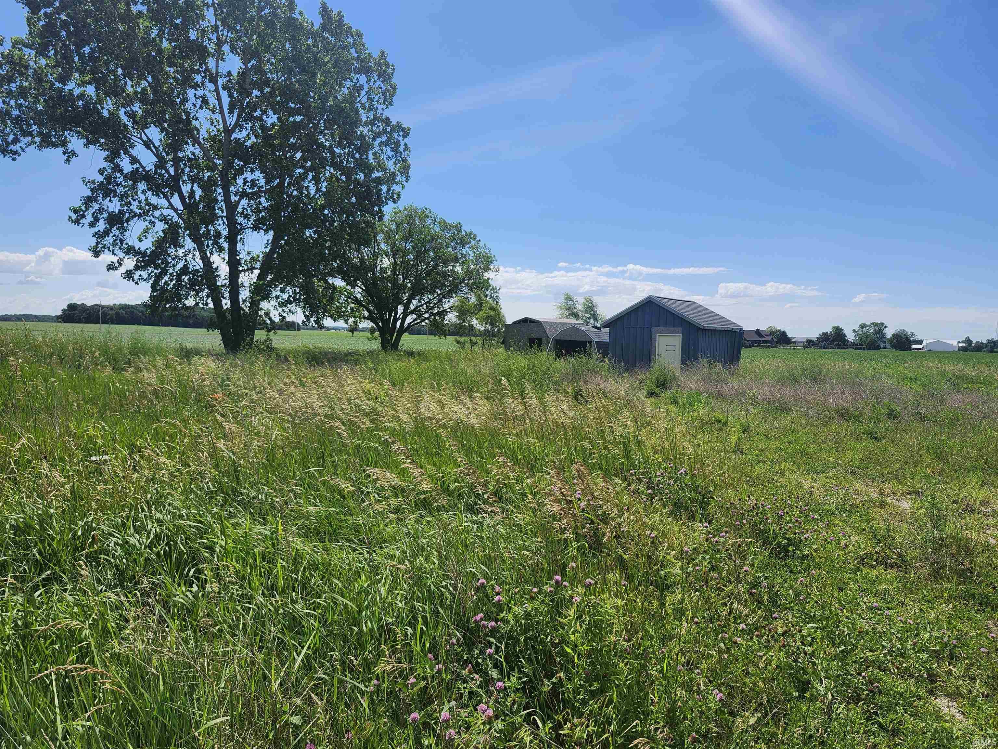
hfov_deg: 73.9
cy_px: 374
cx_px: 499
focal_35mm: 23
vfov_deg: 58.9
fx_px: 663
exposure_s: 1/2088
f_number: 1.8
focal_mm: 5.54
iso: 25
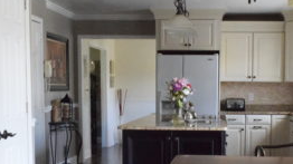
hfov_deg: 29.2
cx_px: 185
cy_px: 156
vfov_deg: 16.5
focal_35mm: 72
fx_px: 559
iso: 12800
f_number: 22
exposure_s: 1/30
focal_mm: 24
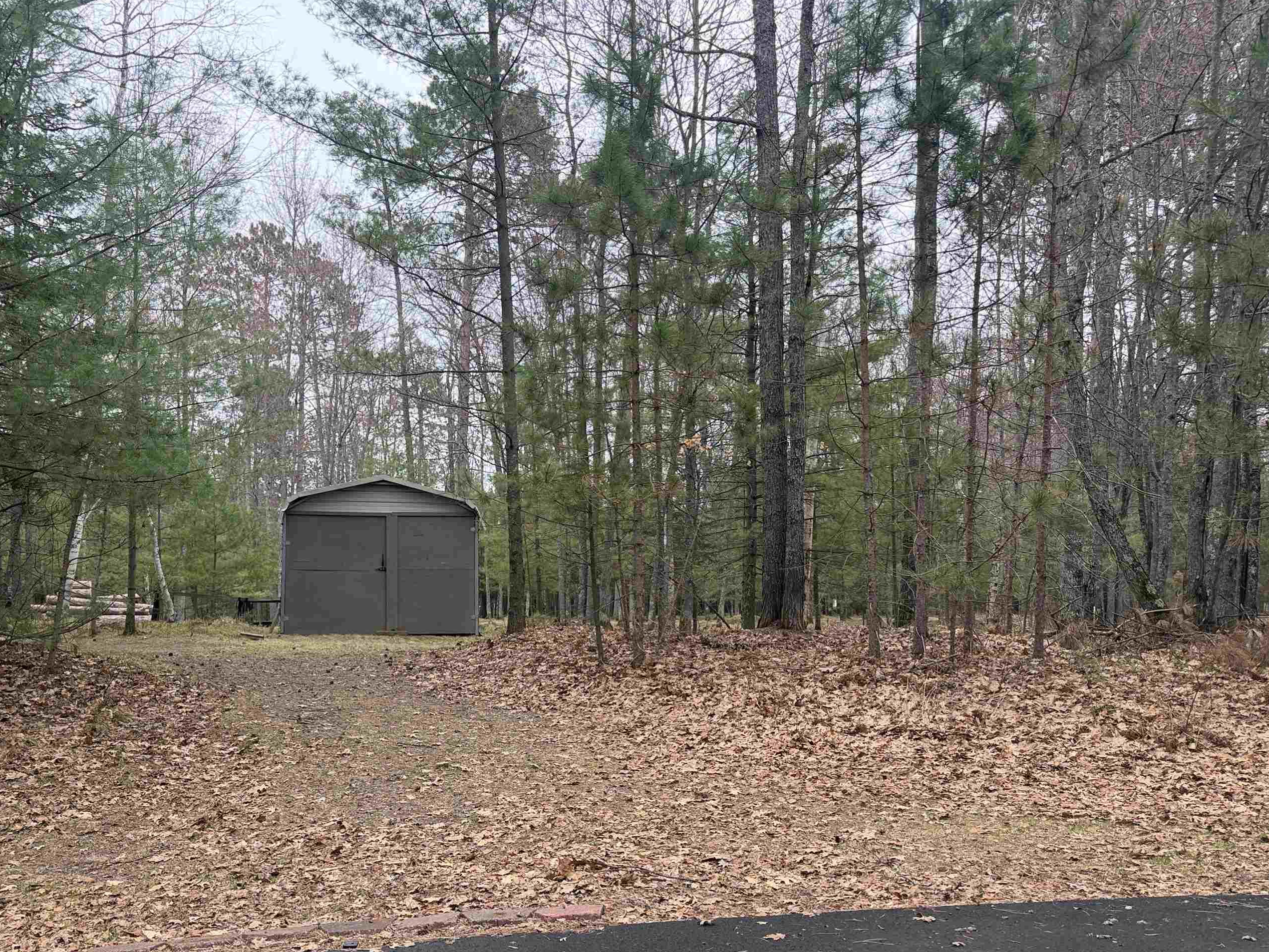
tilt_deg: +2.9
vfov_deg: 48.0
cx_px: 509
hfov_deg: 61.1
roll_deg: -0.9
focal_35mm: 29
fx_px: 1063
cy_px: 554
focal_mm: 6.76
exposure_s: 1/192
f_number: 1.78
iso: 100
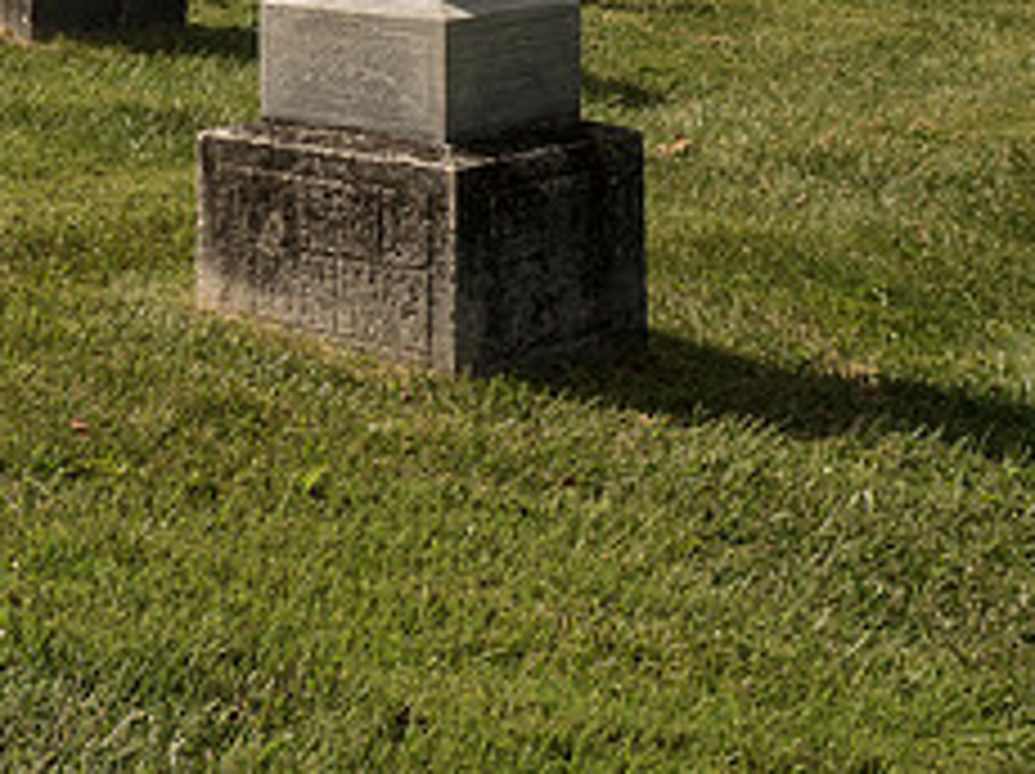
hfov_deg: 19.3
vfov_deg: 14.8
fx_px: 2867
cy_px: -196
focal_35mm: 96
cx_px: -216
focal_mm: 19
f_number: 9
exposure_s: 1/500
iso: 250
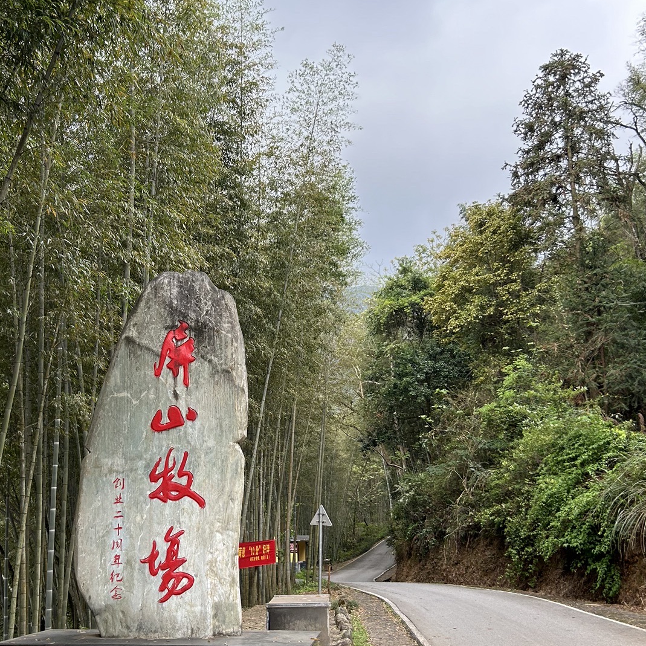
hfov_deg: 38.8
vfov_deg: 39.1
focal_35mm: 43
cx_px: 231
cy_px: 363
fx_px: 908
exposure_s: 1/506
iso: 50
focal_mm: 5.7
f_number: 1.5
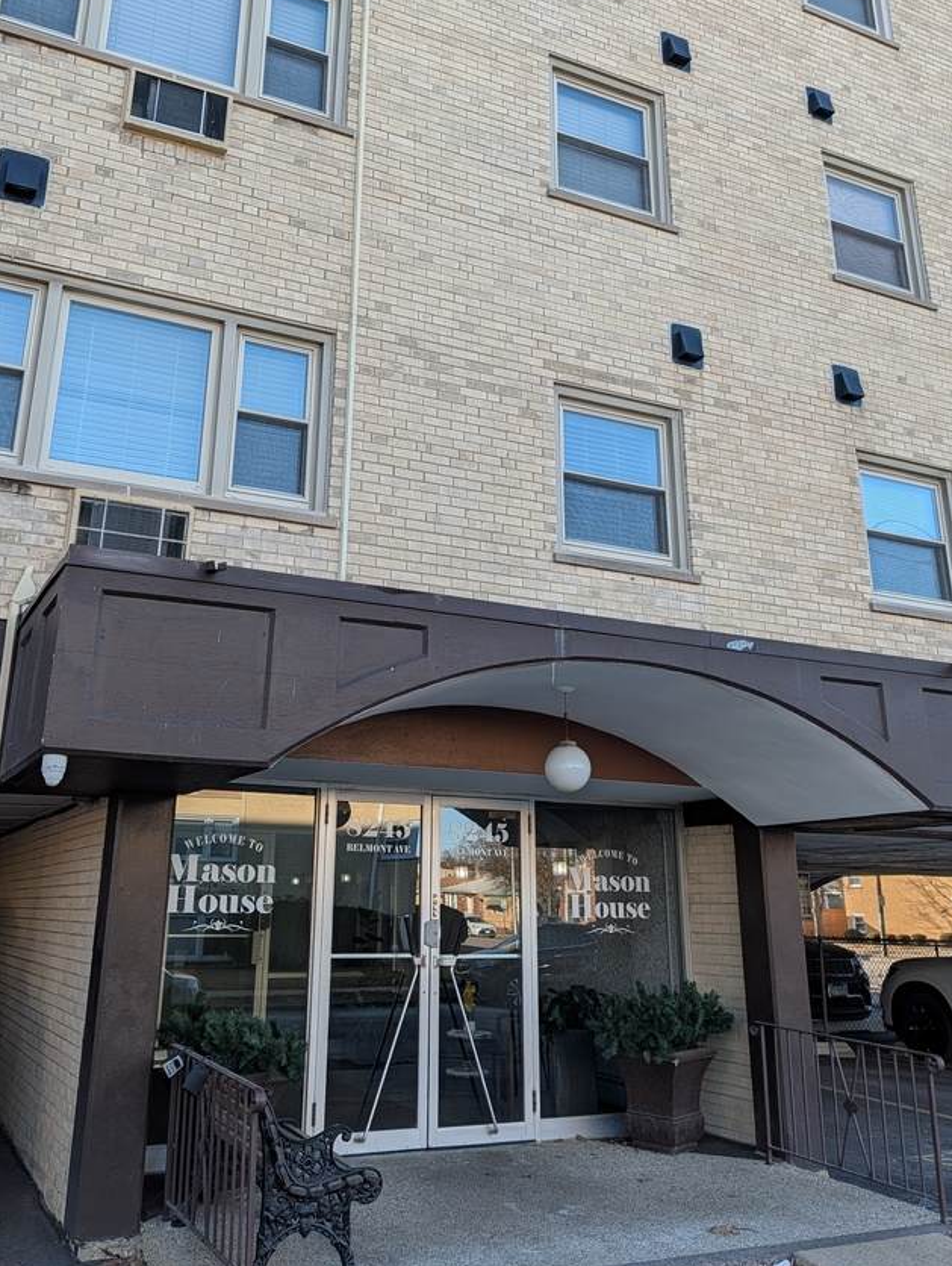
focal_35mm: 31
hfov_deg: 45.5
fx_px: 1134
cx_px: 443
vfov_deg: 57.6
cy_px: 479
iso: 19
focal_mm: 6.9
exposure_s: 1/1294
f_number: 1.68
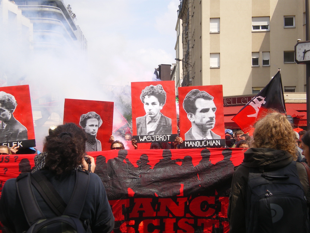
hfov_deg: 23.8
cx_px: 155
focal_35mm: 82
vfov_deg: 18.0
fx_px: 734
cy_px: 116
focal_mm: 14.3
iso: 50
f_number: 7.2
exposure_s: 1/160
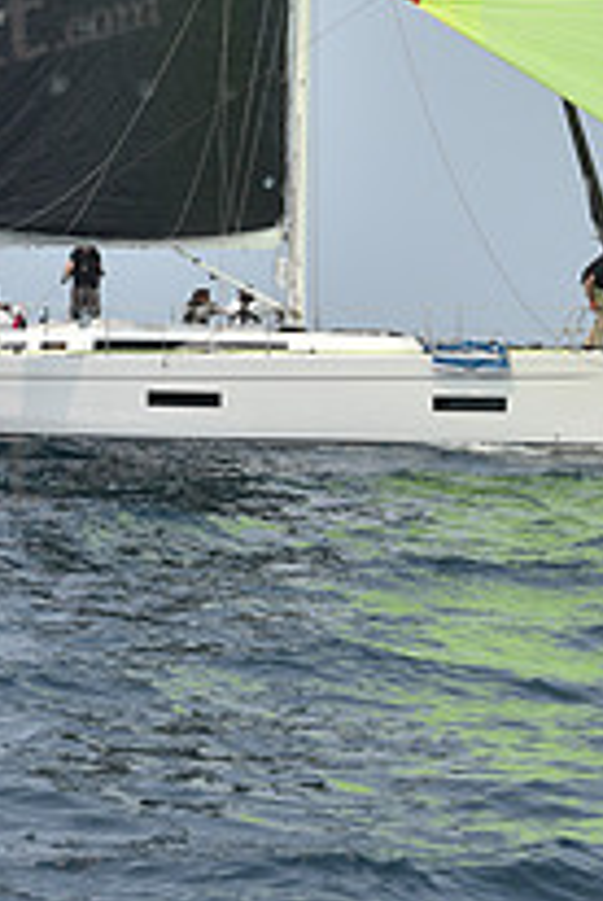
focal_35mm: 239
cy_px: -214
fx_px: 5984
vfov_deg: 8.5
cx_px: 387
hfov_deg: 5.8
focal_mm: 85
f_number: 8
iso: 250
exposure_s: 1/1250
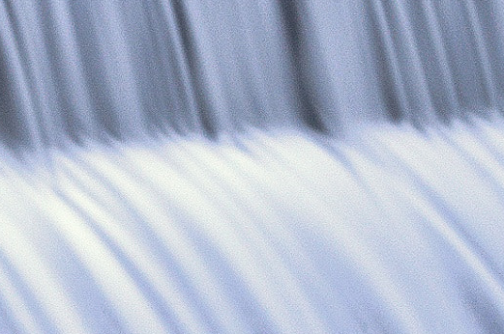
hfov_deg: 8.0
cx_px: -121
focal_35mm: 254
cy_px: 396
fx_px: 3545
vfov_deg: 5.4
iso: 800
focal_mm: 55
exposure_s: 15
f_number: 5.6
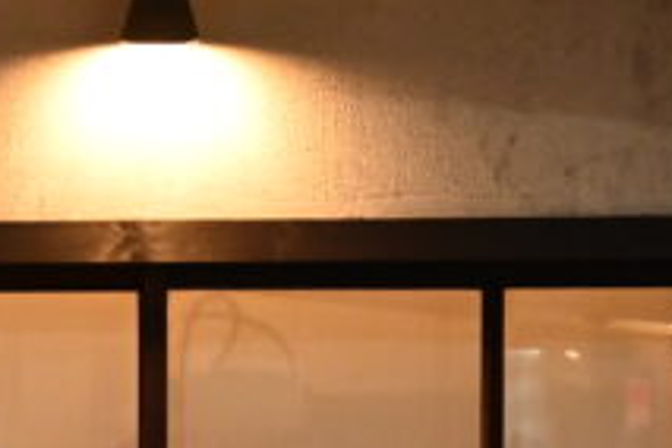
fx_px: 4741
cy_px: 656
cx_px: -268
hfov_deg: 8.0
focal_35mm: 254
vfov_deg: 5.4
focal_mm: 45
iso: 2500
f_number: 2.8
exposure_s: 1/125
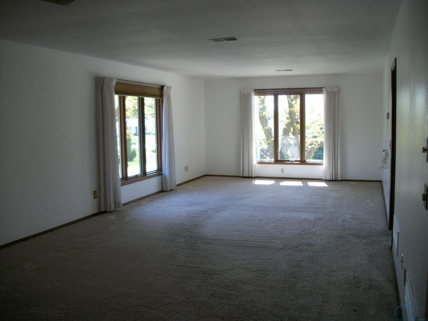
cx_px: 214
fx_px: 396
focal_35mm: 32
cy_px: 160
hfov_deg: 56.8
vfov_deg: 44.2
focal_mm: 5.7
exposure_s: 1/60
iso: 80
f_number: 2.9
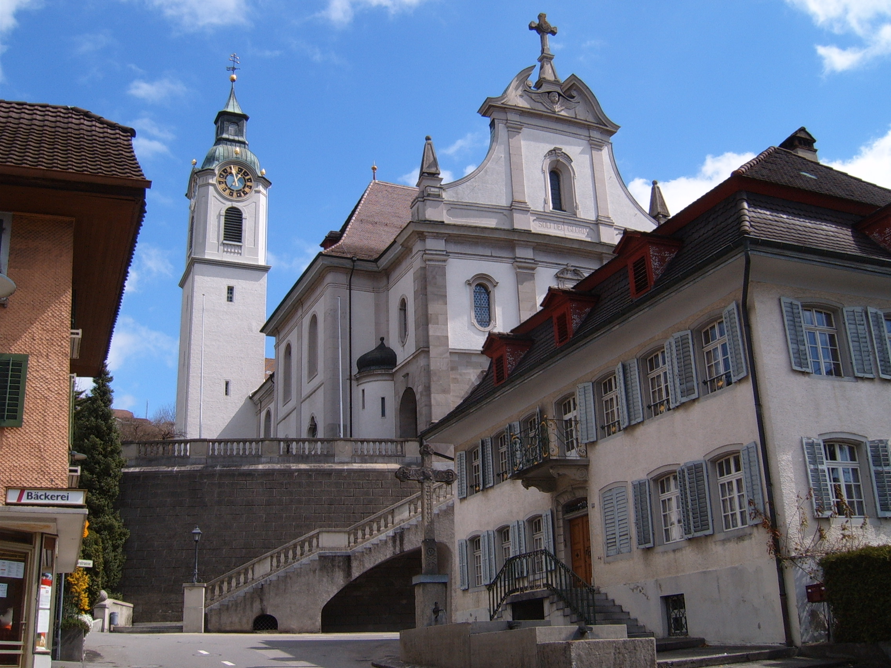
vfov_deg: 38.7
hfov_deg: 50.1
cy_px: 334
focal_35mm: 37
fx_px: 952
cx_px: 446
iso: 63
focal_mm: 6.2
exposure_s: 1/350
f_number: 6
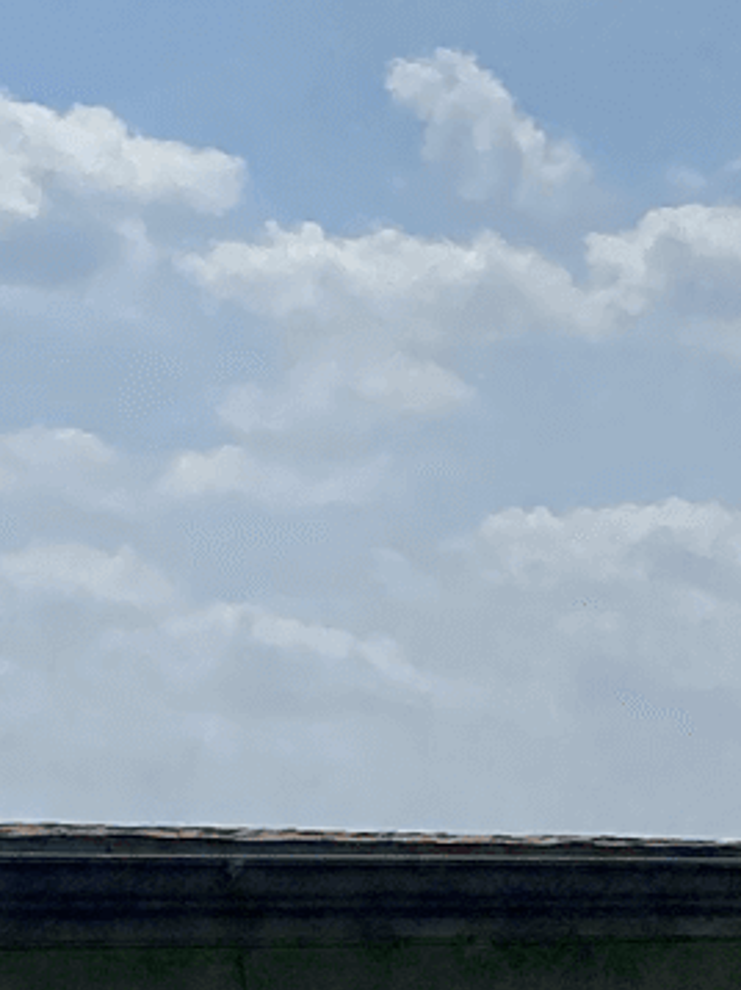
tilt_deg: +12.8
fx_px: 5315
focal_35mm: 186
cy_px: 64
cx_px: -1709
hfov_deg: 6.9
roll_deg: +1.0
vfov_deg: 10.6
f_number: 1.8
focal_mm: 4.25
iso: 32
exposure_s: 1/8197
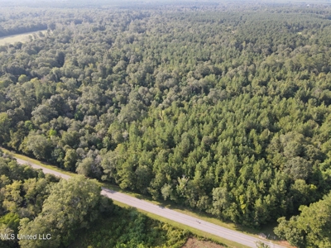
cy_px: 124
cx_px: 166
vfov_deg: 56.8
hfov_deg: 71.6
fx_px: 229
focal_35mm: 24
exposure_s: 1/125
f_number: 2.8
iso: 100
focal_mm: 4.5
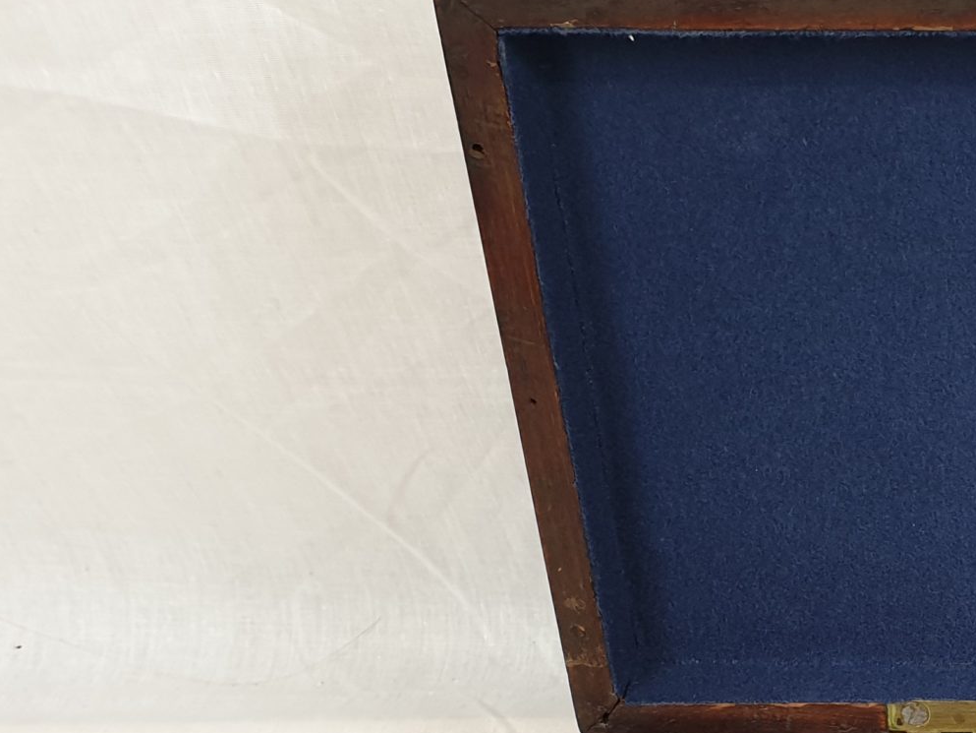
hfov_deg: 25.9
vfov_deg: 21.1
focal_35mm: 67
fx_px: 1889
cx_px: 1176
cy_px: 764
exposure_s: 1/50
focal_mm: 4.3
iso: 125
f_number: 2.4
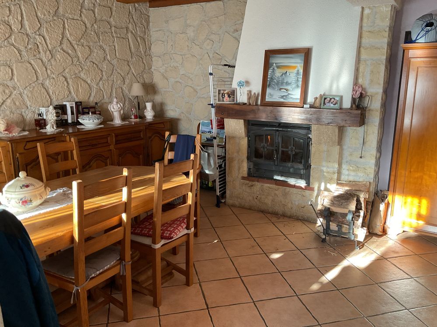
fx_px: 366
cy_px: 164
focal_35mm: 29
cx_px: 218
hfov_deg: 61.7
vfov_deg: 48.2
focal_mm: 3
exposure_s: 1/60
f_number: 1.8
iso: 125
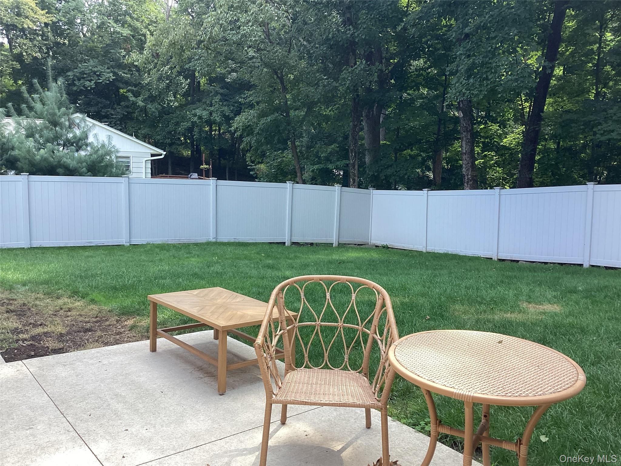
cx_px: 310
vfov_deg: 45.4
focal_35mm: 31
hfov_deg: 58.4
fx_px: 556
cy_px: 233
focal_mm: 3.3
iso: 40
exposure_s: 1/120
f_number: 2.4
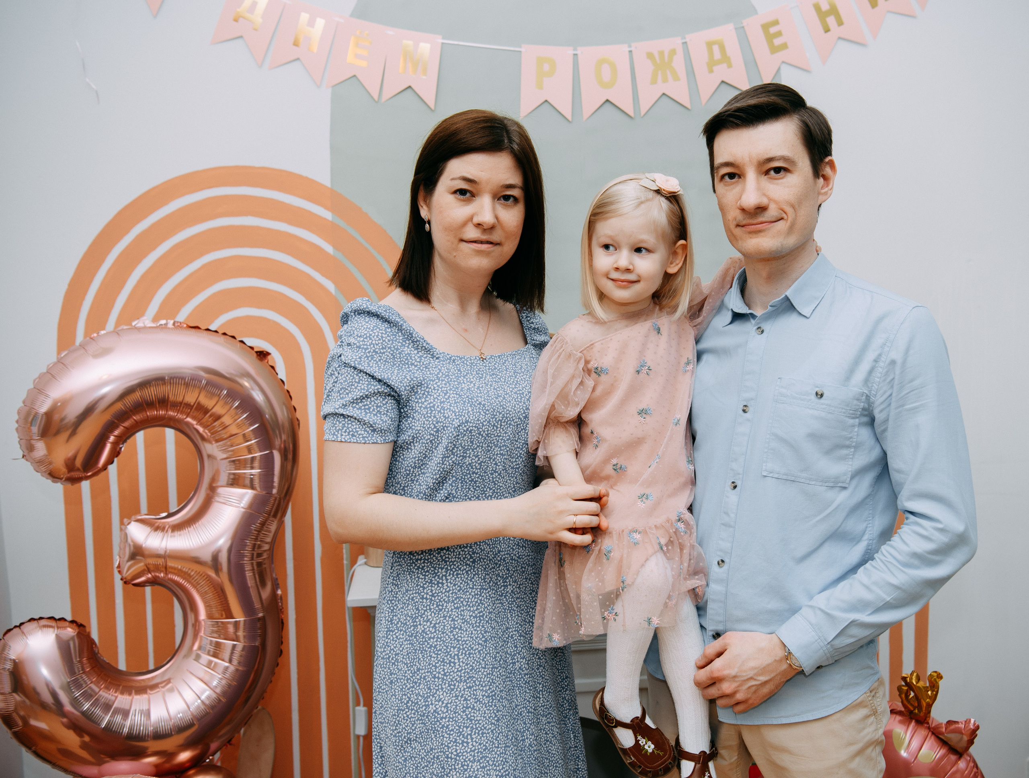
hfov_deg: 46.0
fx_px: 1210
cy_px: 400
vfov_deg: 35.6
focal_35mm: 41
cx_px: 579
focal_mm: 34
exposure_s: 1/200
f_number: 3.5
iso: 160
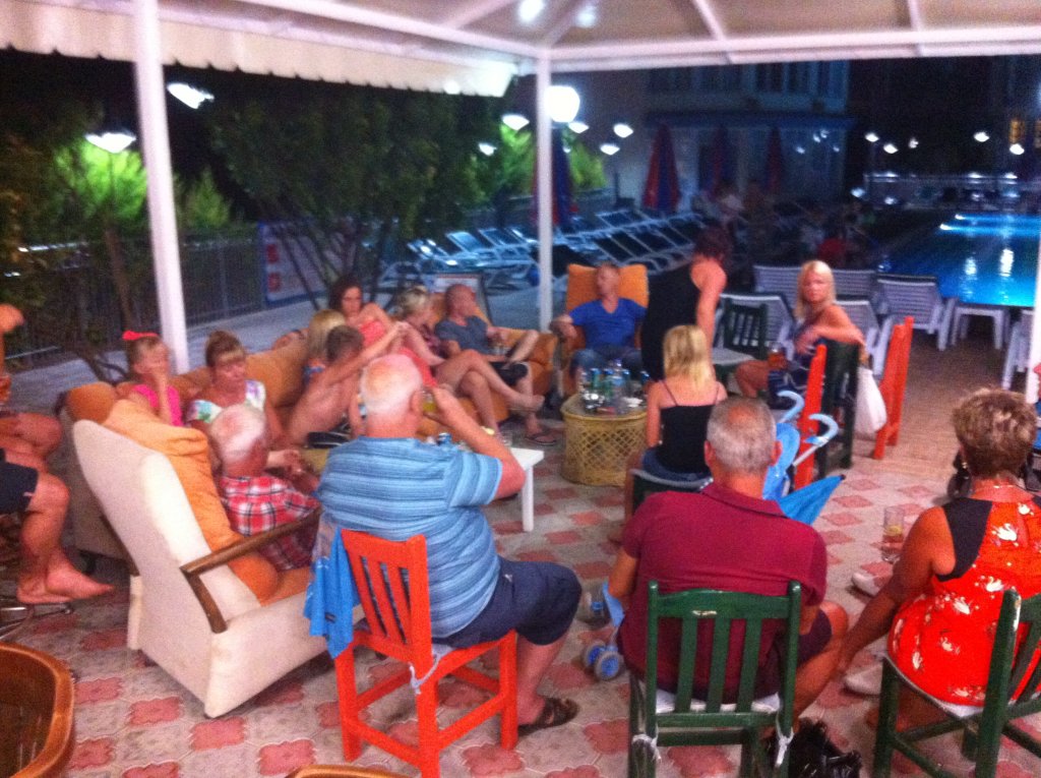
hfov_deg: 52.7
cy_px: 389
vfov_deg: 40.6
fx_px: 1051
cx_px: 520
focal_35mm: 35
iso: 800
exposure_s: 1/15
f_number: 2.8
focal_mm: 3.85
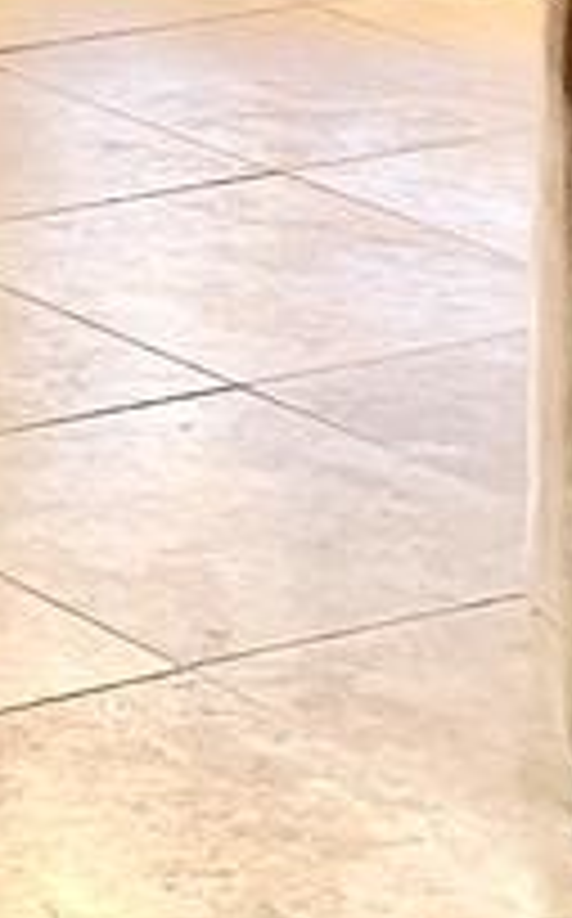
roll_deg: +1.7
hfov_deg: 5.8
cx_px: -1239
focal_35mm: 208
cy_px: -855
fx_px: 5203
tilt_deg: -5.2
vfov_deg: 9.5
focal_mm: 5.1
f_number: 1.6
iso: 200
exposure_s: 1/60
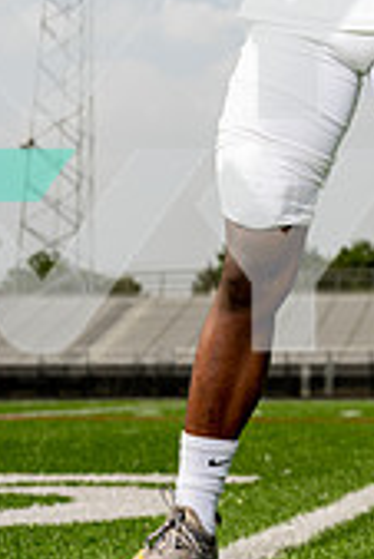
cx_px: 371
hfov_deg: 12.4
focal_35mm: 109
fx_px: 1695
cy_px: 20
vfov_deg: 18.3
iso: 100
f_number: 4.5
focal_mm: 41
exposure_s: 1/1250
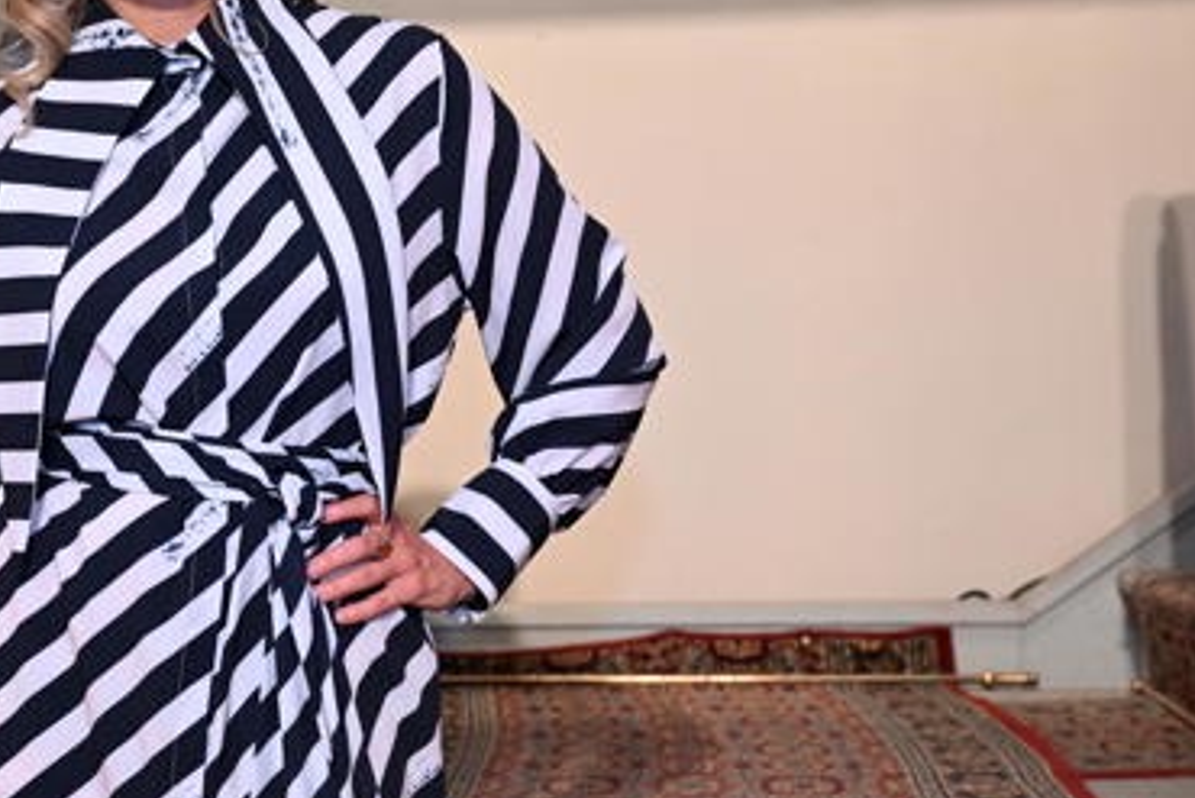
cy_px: 297
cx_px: 203
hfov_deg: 24.3
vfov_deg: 16.6
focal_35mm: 82
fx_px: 2723
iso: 1600
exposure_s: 1/160
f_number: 5
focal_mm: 44
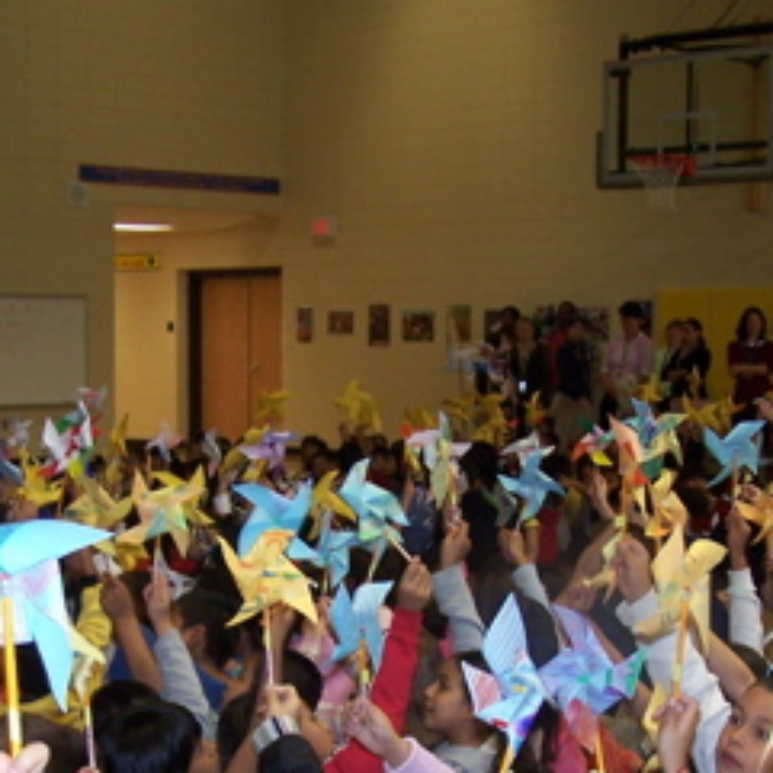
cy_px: 609
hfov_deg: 21.9
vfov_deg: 21.7
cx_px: 378
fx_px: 1996
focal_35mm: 79
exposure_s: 1/60
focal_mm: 6.3
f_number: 2.8
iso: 140
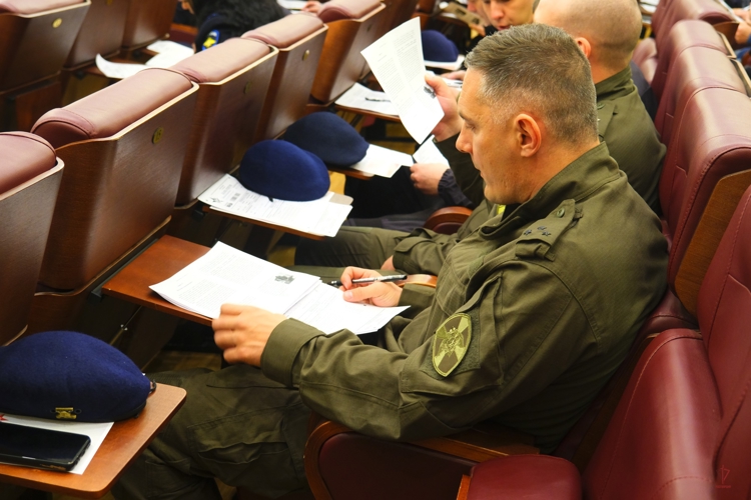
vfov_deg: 32.6
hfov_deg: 47.4
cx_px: 376
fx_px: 855
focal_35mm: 41
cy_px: 250
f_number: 4
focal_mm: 27.5
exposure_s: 1/40
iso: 1250
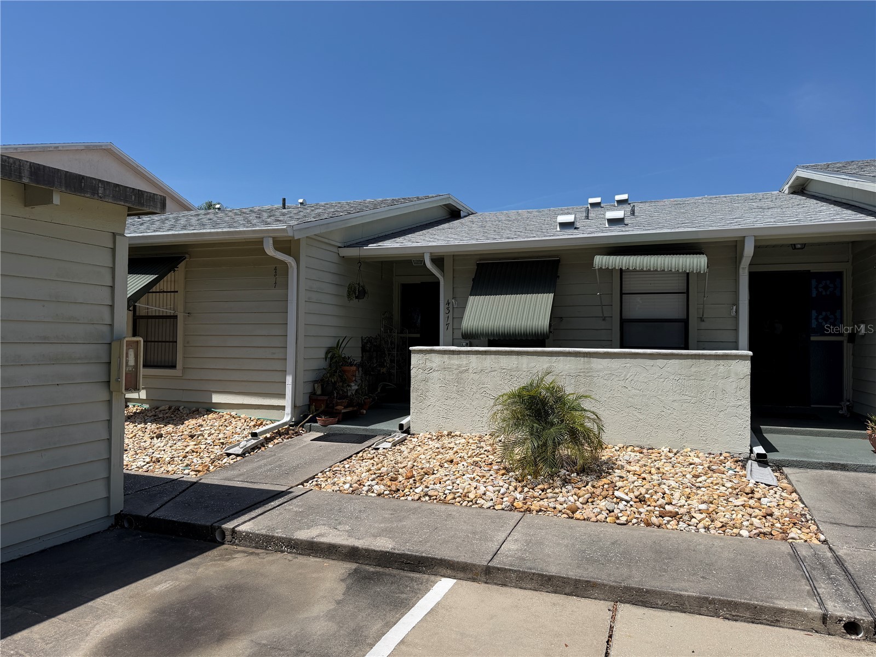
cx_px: 438
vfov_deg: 56.8
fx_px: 607
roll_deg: -1.3
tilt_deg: +1.4
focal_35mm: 24
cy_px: 328
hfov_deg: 71.6
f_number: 1.78
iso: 80
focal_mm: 6.76
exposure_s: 1/6711
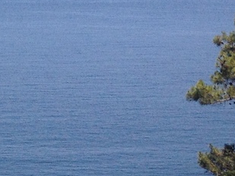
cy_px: -49
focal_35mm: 183
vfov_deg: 8.0
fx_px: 1243
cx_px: -309
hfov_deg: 9.7
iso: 50
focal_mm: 4.28
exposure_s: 1/2045
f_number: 2.4
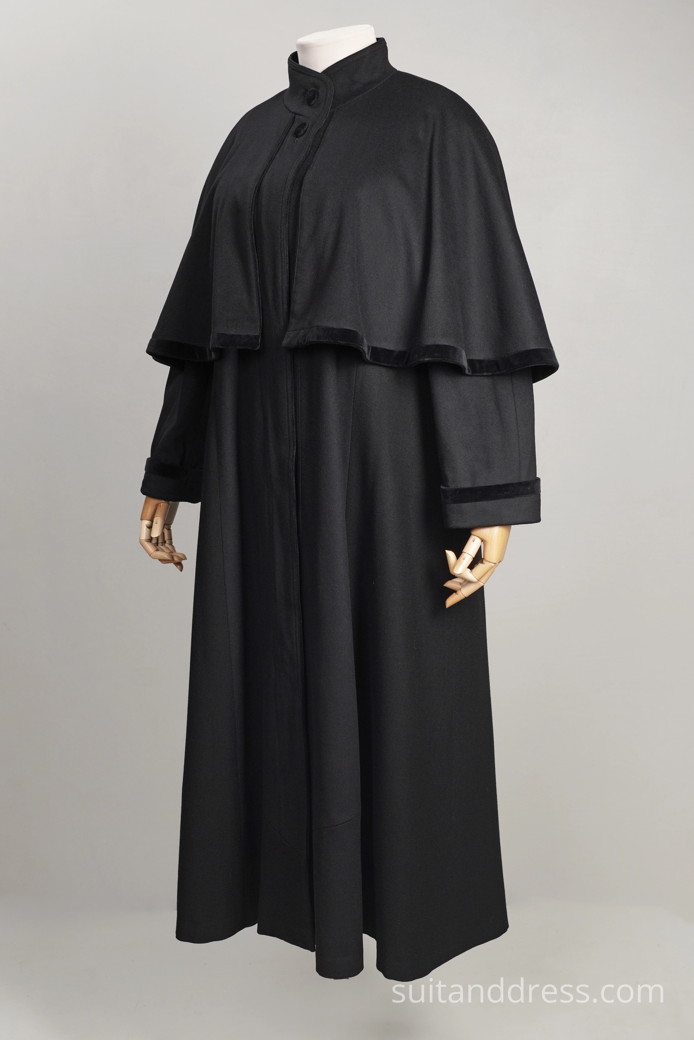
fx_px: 1388
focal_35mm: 48
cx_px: 347
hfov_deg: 28.1
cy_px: 520
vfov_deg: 41.1
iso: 400
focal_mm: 32
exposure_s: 1/40
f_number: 6.3
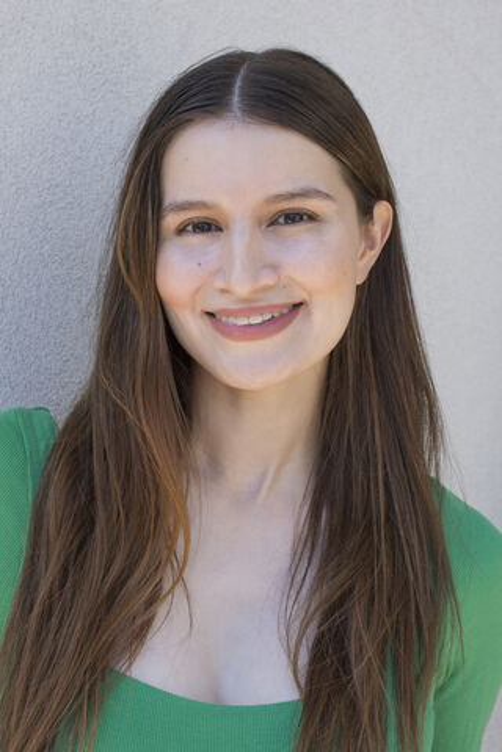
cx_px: 251
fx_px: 1255
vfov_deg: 33.4
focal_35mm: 60
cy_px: 376
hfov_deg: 22.6
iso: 400
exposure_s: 1/160
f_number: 8
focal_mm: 40
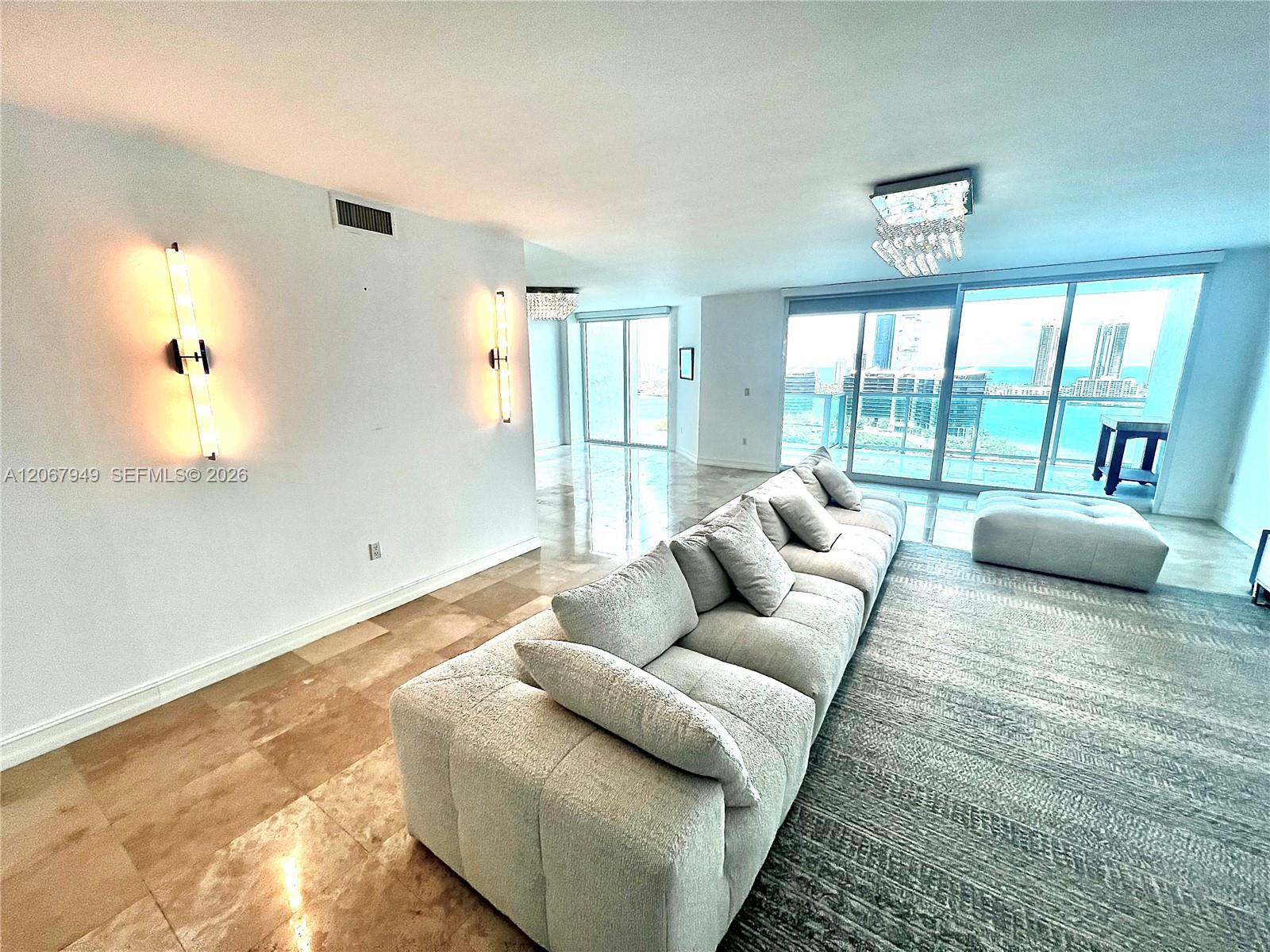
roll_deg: +0.3
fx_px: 477
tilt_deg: -13.3
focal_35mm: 13
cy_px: 476
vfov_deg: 89.9
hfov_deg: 106.2
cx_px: 635
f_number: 1.8
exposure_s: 1/137
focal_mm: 1.57
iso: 32
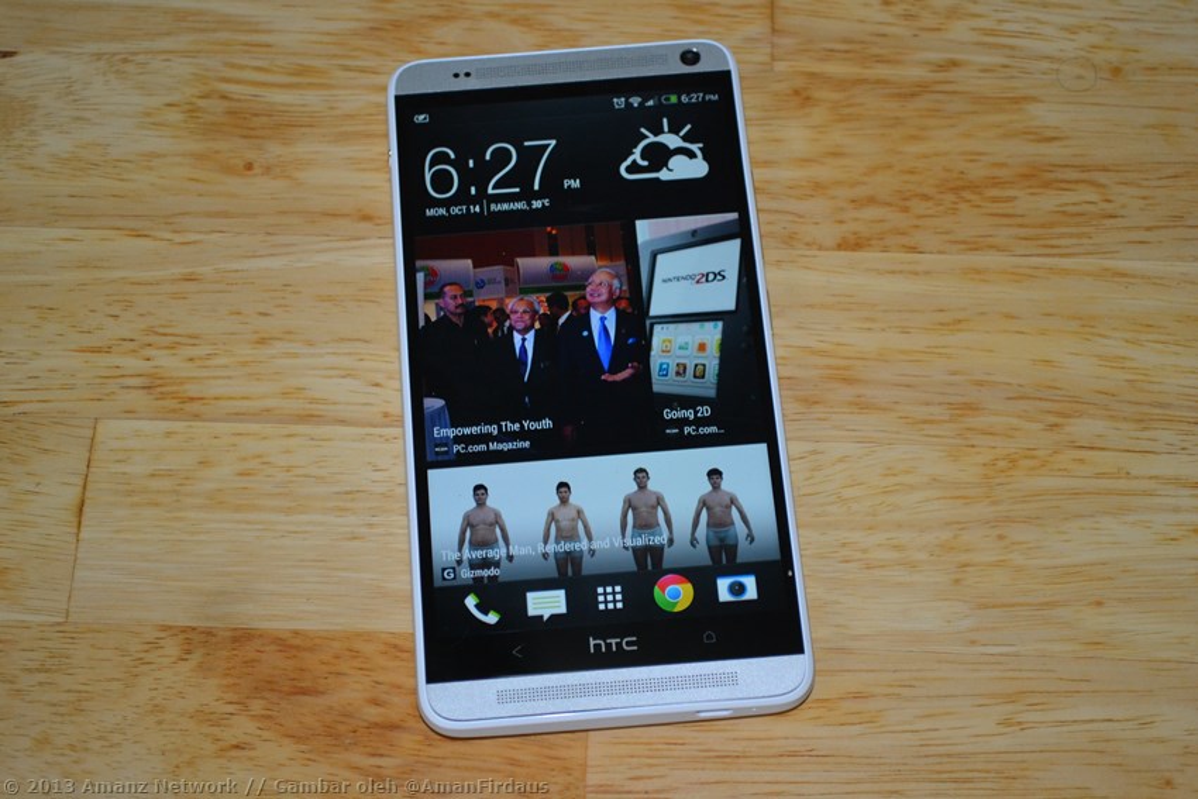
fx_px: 2396
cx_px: 599
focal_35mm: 72
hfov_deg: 28.1
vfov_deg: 18.9
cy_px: 400
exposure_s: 1/60
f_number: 5.6
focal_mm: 48
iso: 1000
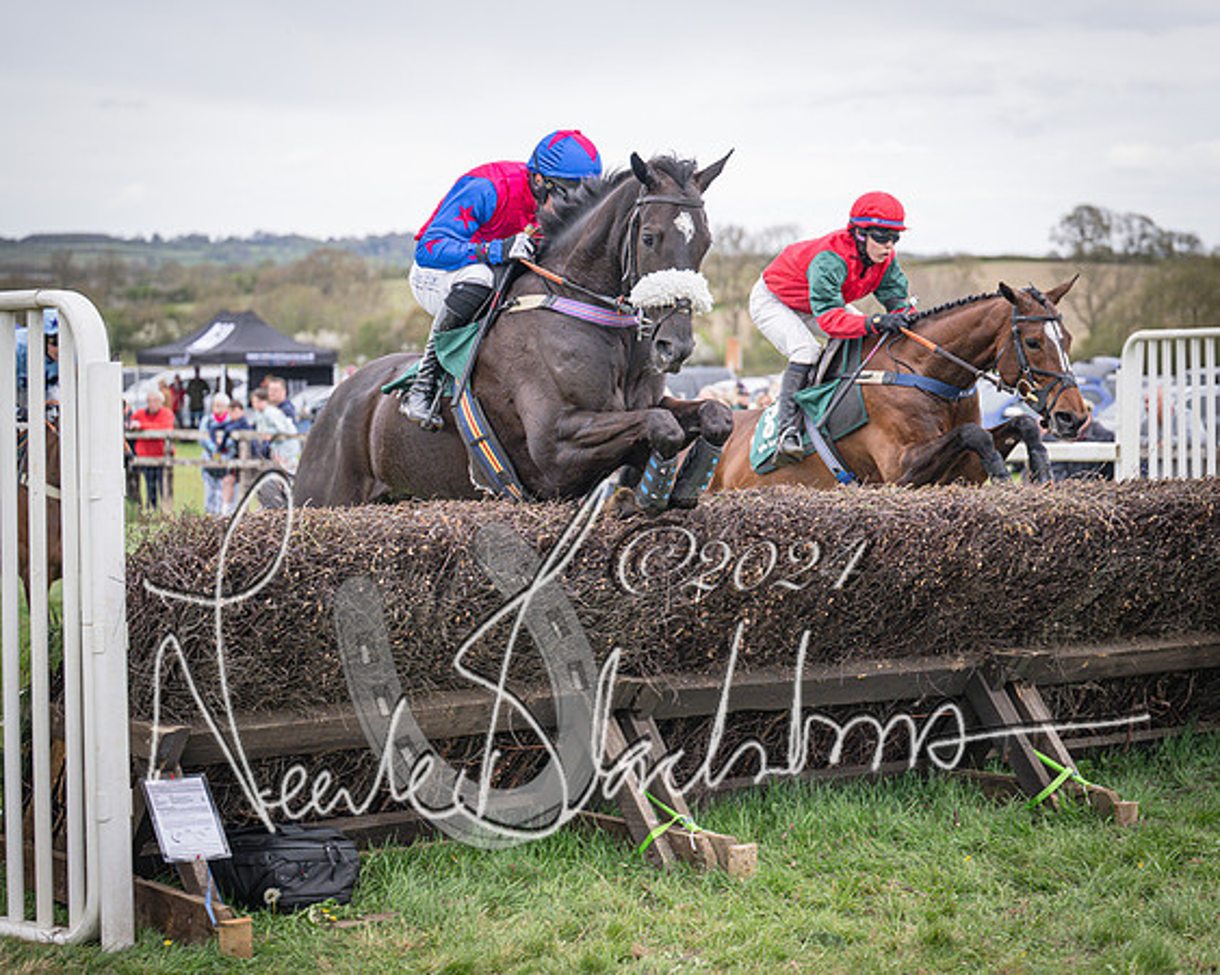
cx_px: 615
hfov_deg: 24.2
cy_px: 488
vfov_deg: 19.4
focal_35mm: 79
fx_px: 2845
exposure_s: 1/1600
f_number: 2.8
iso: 800
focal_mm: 70
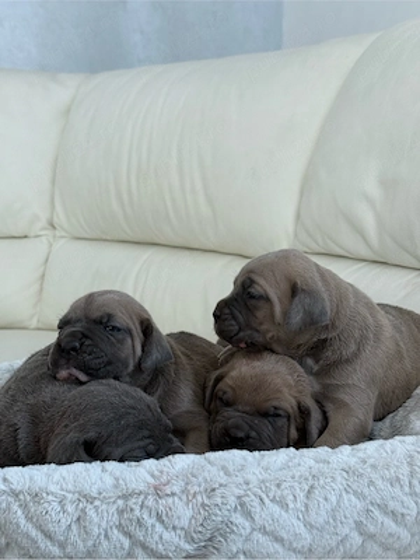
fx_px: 777
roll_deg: -0.4
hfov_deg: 30.3
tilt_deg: -7.5
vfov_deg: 39.7
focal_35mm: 48
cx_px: 210
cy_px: 280
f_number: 1.78
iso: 100
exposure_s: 1/60
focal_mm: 6.76
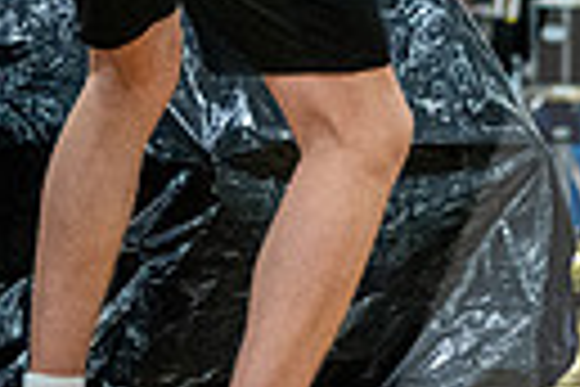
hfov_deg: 4.5
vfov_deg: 3.0
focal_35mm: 453
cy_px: 17
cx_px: 912
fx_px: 7298
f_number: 2.8
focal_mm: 80
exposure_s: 1/500
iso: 3200
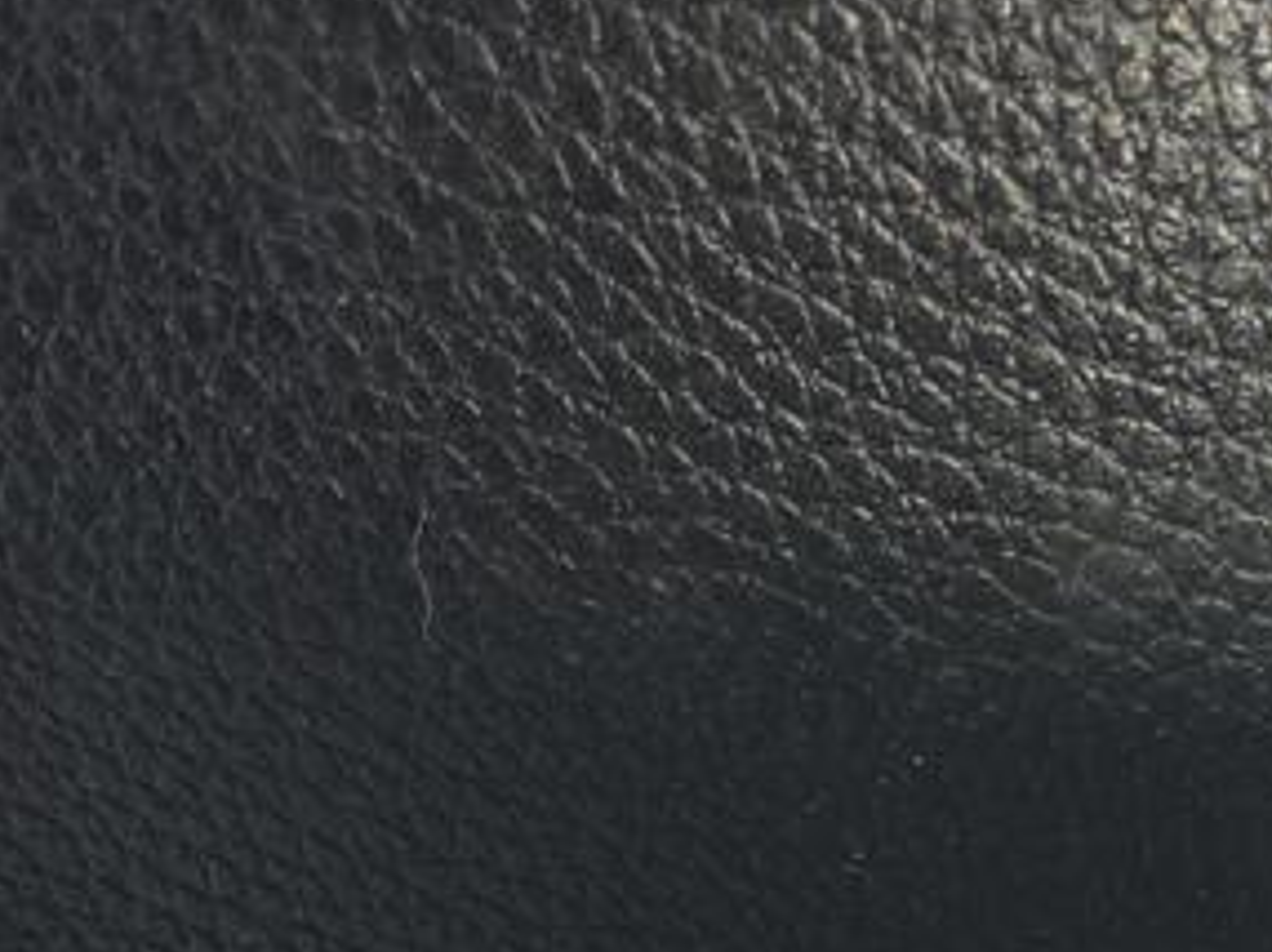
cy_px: 890
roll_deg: +1.6
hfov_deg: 27.7
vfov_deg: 21.9
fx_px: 2386
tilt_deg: -30.9
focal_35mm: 65
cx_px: 1334
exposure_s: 1/197
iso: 25
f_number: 2.2
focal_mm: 4.15
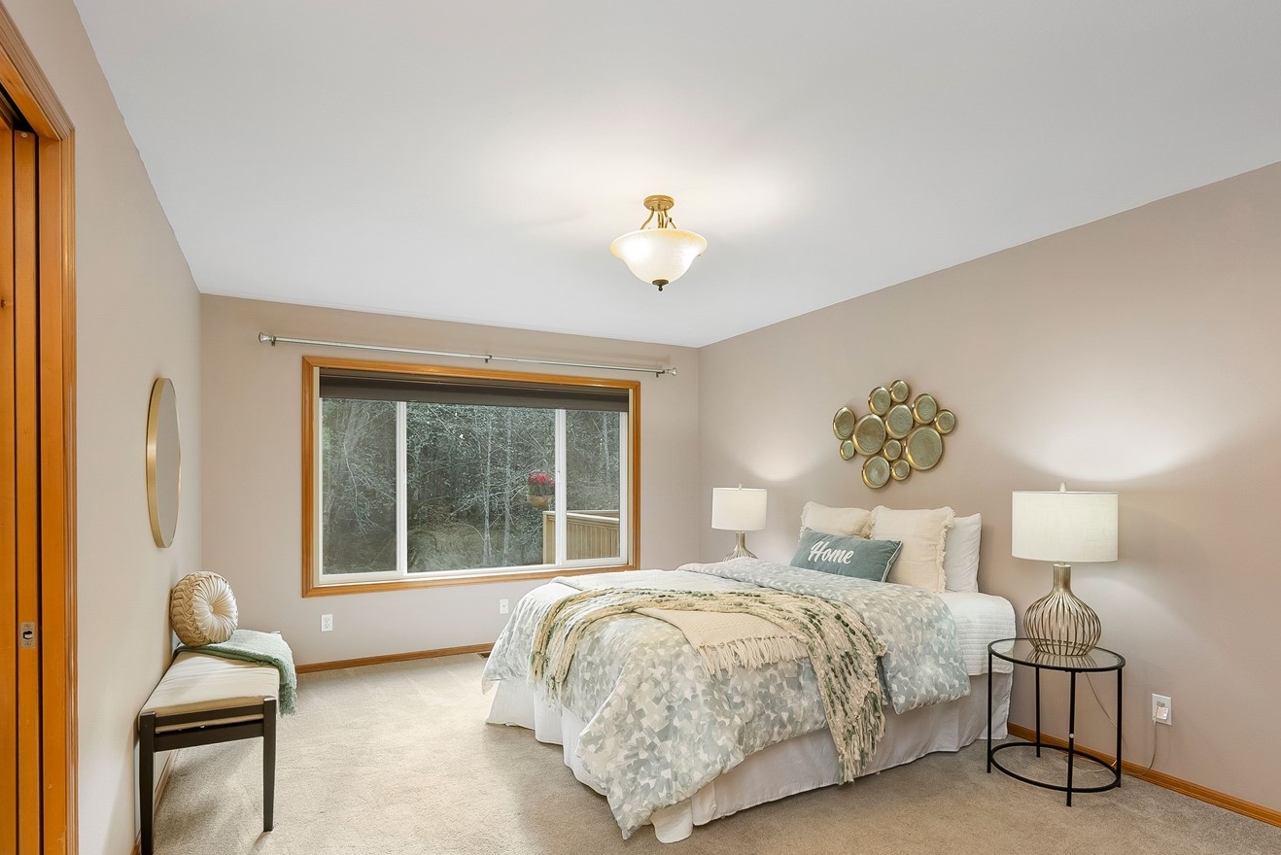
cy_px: 485
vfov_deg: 67.1
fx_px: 641
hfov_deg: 90.0
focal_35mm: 18
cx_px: 649
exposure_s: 1/5
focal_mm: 14
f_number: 10
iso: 320
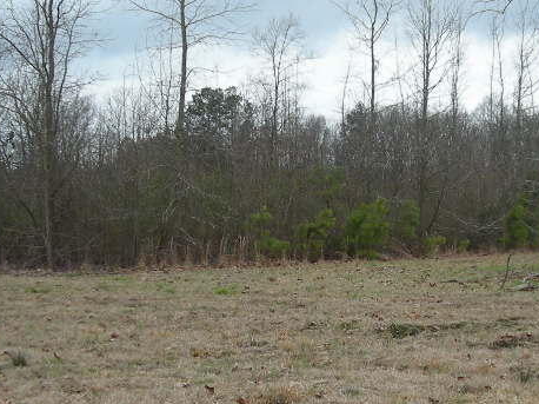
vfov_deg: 17.3
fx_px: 1323
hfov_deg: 22.8
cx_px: 401
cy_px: 292
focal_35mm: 85
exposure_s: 1/65
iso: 50
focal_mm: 6.3
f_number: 3.2
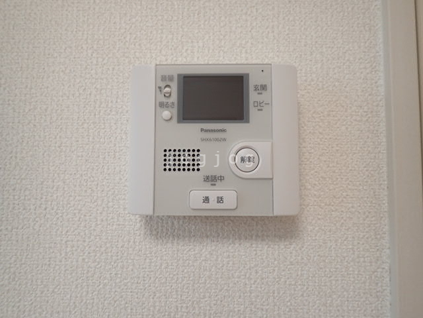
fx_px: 305
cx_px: 212
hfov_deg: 69.4
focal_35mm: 25
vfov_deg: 54.9
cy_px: 159
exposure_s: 1/60
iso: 160
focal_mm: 4.5
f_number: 2
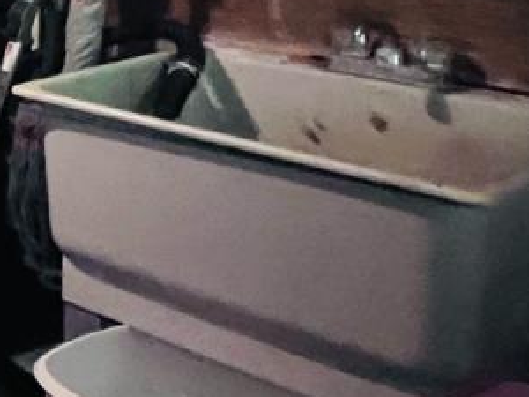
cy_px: -156
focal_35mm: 65
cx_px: -704
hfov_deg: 15.8
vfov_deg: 20.2
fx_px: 993
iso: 1000
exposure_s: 1/30
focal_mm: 1.57
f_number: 1.8
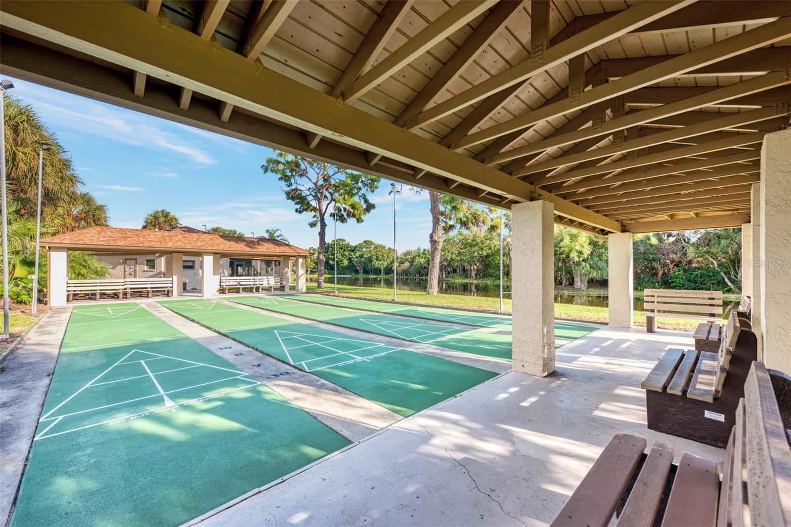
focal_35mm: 14
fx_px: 308
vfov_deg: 81.2
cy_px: 264
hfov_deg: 104.2
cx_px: 396
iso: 160
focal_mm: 14
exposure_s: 1/1000
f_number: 7.1
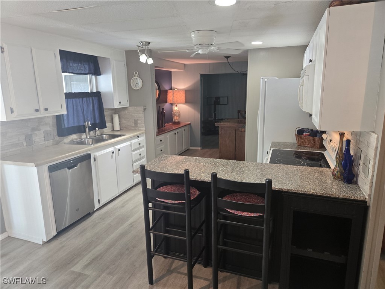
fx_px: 256
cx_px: 192
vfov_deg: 58.9
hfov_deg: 73.9
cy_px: 144
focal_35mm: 23
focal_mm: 5.4
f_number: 1.8
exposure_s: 1/120
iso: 200
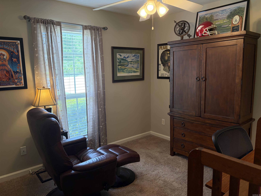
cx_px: 130
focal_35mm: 26
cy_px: 98
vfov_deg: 53.1
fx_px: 196
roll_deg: +2.1
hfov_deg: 67.3
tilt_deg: -8.6
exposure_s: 1/60
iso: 160
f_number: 1.6
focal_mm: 5.96
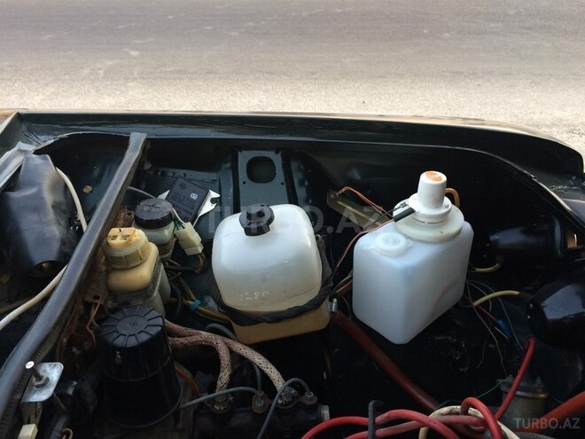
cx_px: 292
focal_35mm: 29
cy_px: 220
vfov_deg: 48.2
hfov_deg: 61.7
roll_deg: -0.4
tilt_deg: -34.8
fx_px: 490
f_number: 2.2
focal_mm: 4.15
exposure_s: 1/33
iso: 50
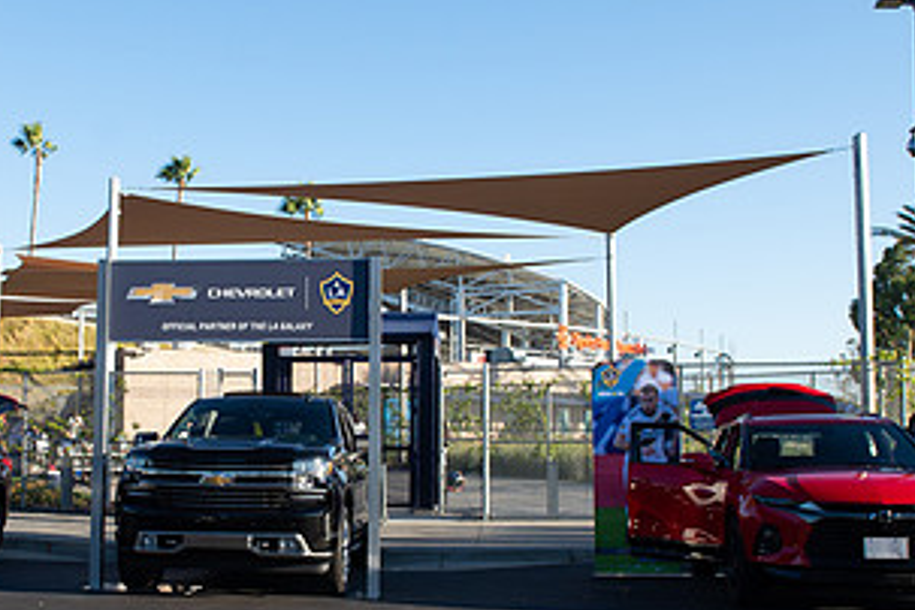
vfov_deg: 29.1
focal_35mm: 46
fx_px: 1169
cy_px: 379
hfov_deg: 41.9
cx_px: 275
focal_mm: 24
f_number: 4.5
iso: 200
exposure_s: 1/800
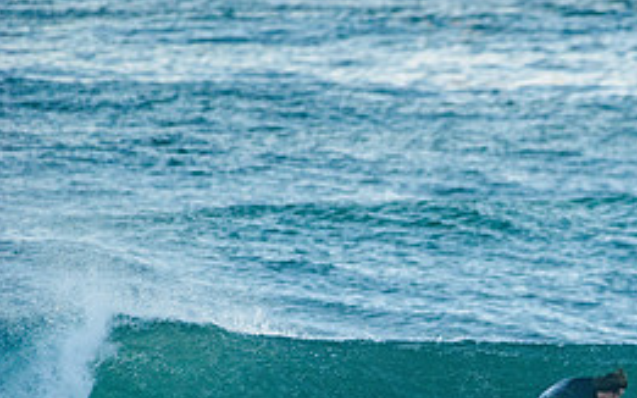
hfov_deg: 1.9
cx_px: 705
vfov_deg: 1.2
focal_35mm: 1133
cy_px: 465
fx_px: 19665
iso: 720
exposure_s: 1/1600
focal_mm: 500
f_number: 5.6
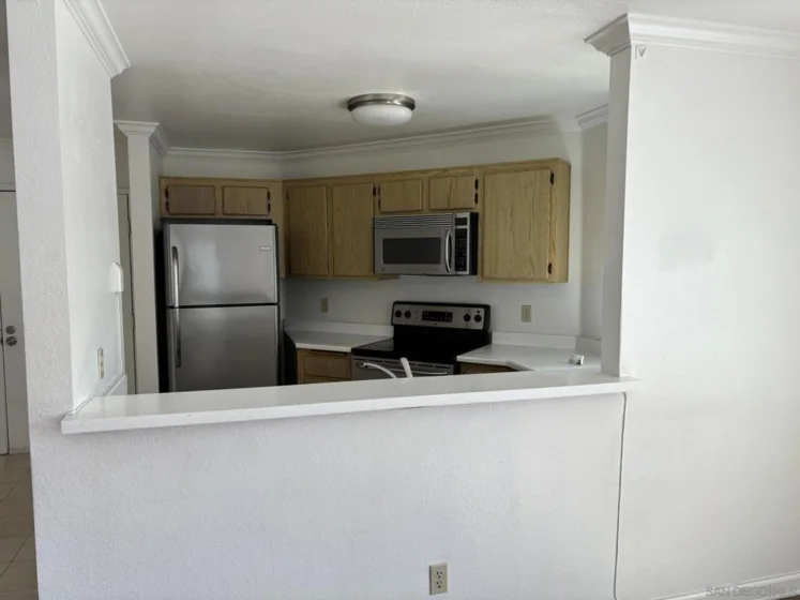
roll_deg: +0.1
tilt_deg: -4.2
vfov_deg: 53.1
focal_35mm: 26
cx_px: 400
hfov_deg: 67.3
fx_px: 601
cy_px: 300
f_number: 1.6
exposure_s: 1/121
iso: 64
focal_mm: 5.96
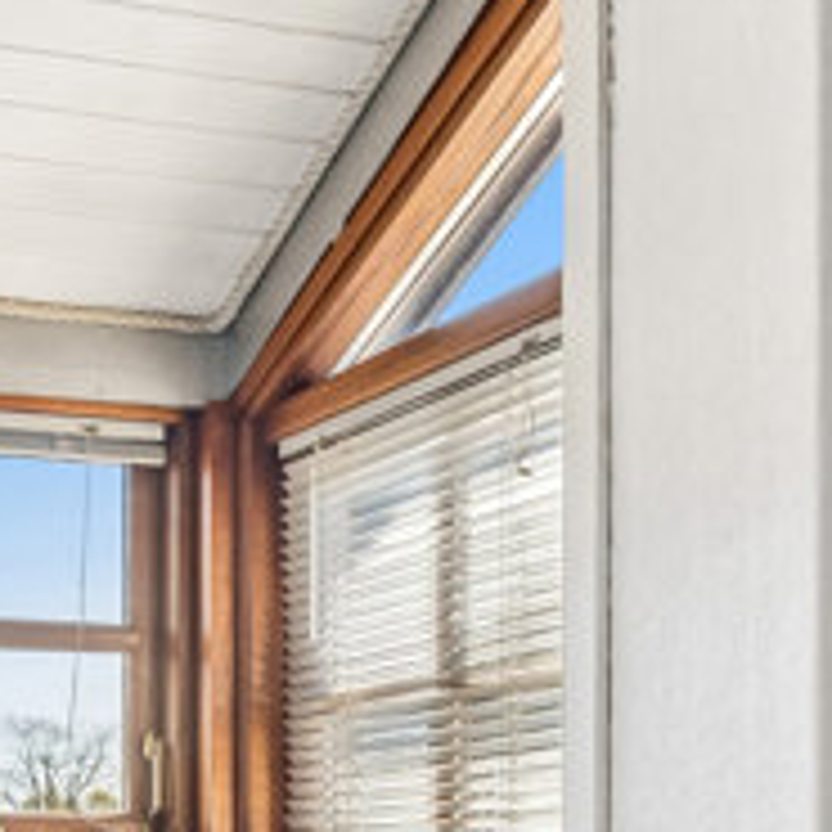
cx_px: -130
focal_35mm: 77
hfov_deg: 21.1
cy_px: 915
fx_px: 2094
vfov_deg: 21.3
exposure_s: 1/13
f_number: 8
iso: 200
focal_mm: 14
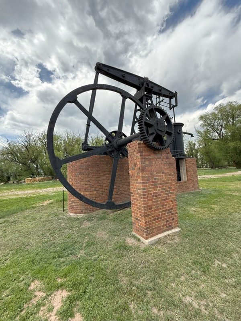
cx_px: 120
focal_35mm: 14
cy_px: 160
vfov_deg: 102.1
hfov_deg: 85.7
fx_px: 130
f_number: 2.2
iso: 64
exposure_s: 1/809
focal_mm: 2.22
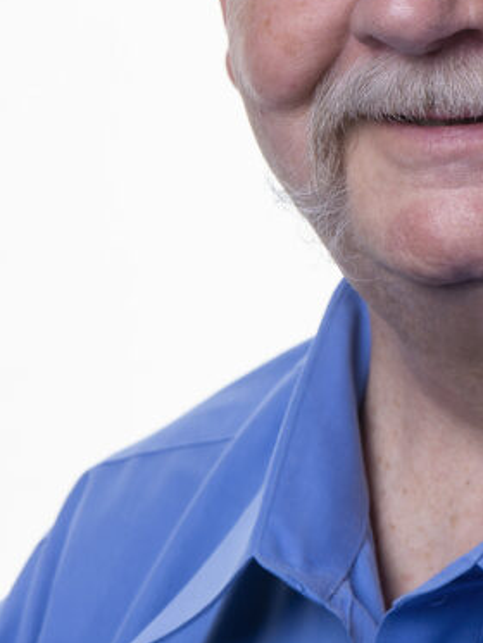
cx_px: 575
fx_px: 7846
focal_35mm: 422
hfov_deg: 3.5
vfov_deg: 4.7
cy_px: 264
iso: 125
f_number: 8
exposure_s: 1/125
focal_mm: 160
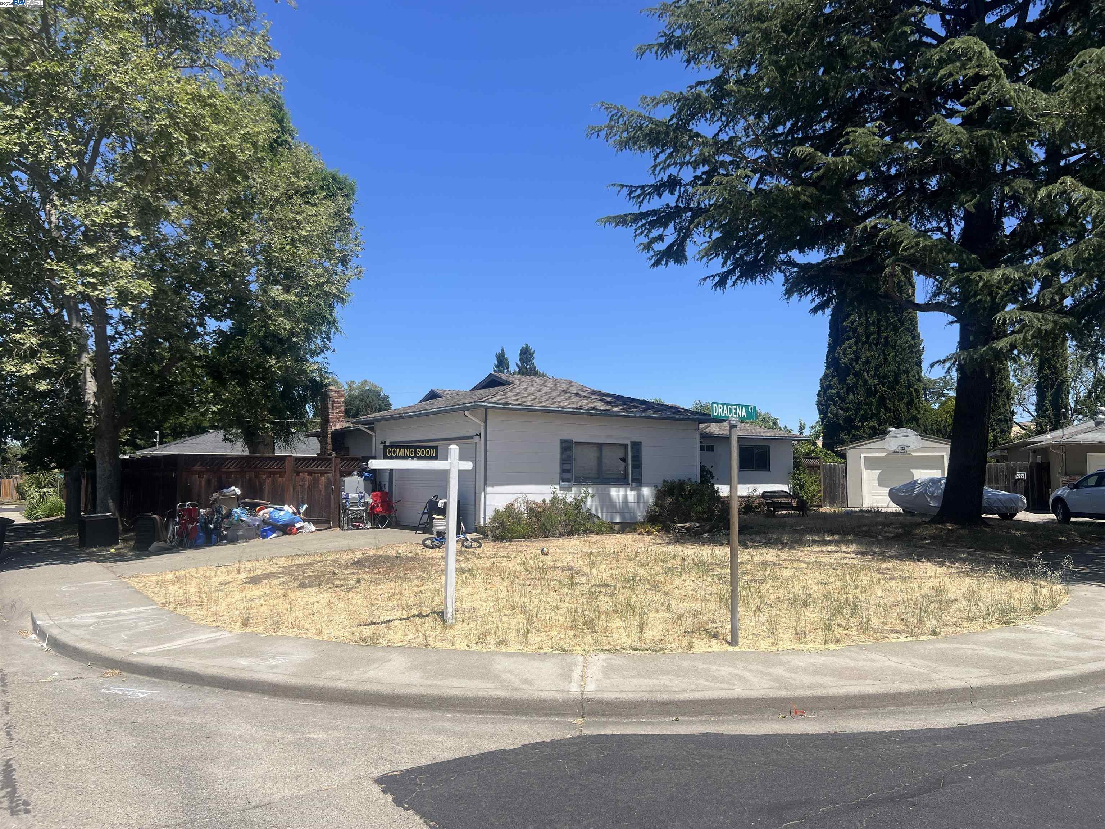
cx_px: 552
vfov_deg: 53.1
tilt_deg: +2.3
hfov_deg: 67.3
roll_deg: +0.2
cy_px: 414
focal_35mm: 26
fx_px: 830
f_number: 1.5
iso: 50
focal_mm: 5.7
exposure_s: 1/5076
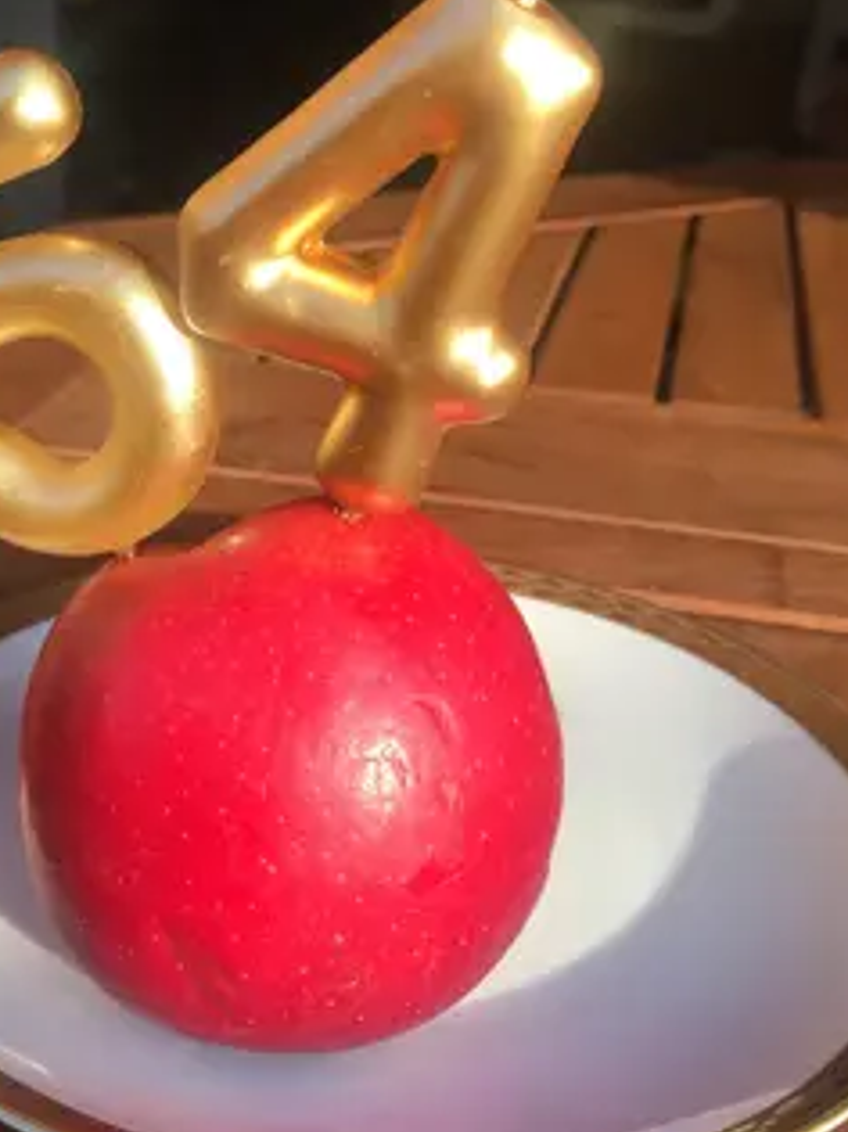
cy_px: 507
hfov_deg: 31.1
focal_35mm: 46
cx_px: 246
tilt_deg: -21.7
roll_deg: -1.1
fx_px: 1504
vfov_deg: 41.2
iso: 32
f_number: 2.2
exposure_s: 1/465
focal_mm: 4.15
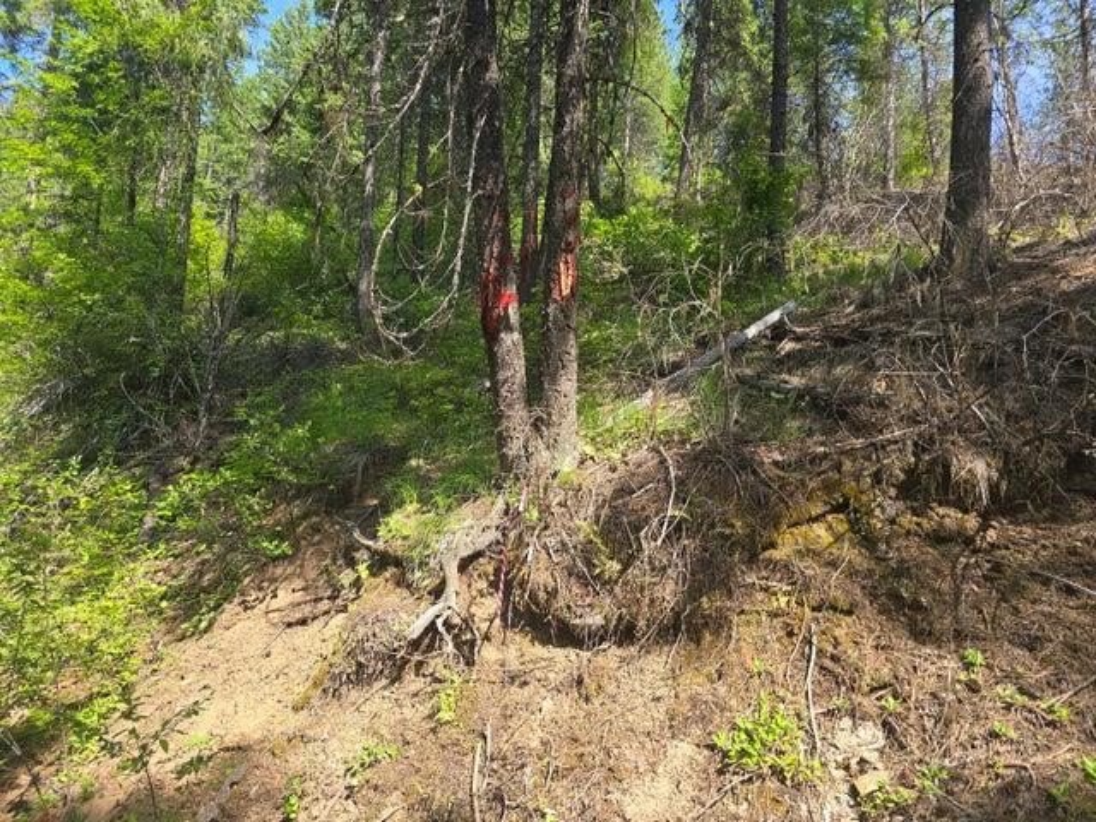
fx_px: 728
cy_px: 411
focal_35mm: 23
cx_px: 548
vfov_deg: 58.9
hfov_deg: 73.9
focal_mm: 6.3
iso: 12
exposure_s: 1/188
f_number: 1.7
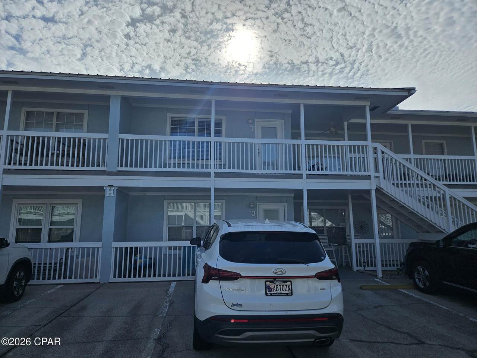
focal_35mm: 23
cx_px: 238
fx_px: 317
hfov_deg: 73.9
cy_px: 179
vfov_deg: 58.9
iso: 25
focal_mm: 5.4
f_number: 1.8
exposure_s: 1/3819
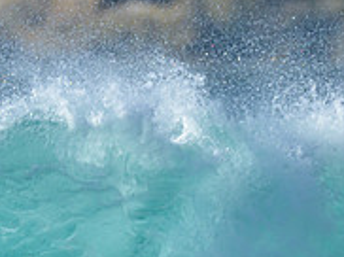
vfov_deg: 0.5
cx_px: -27
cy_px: 277
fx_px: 31431
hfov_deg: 0.6
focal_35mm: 3167
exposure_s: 1/4000
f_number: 6.3
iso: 800
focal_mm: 800
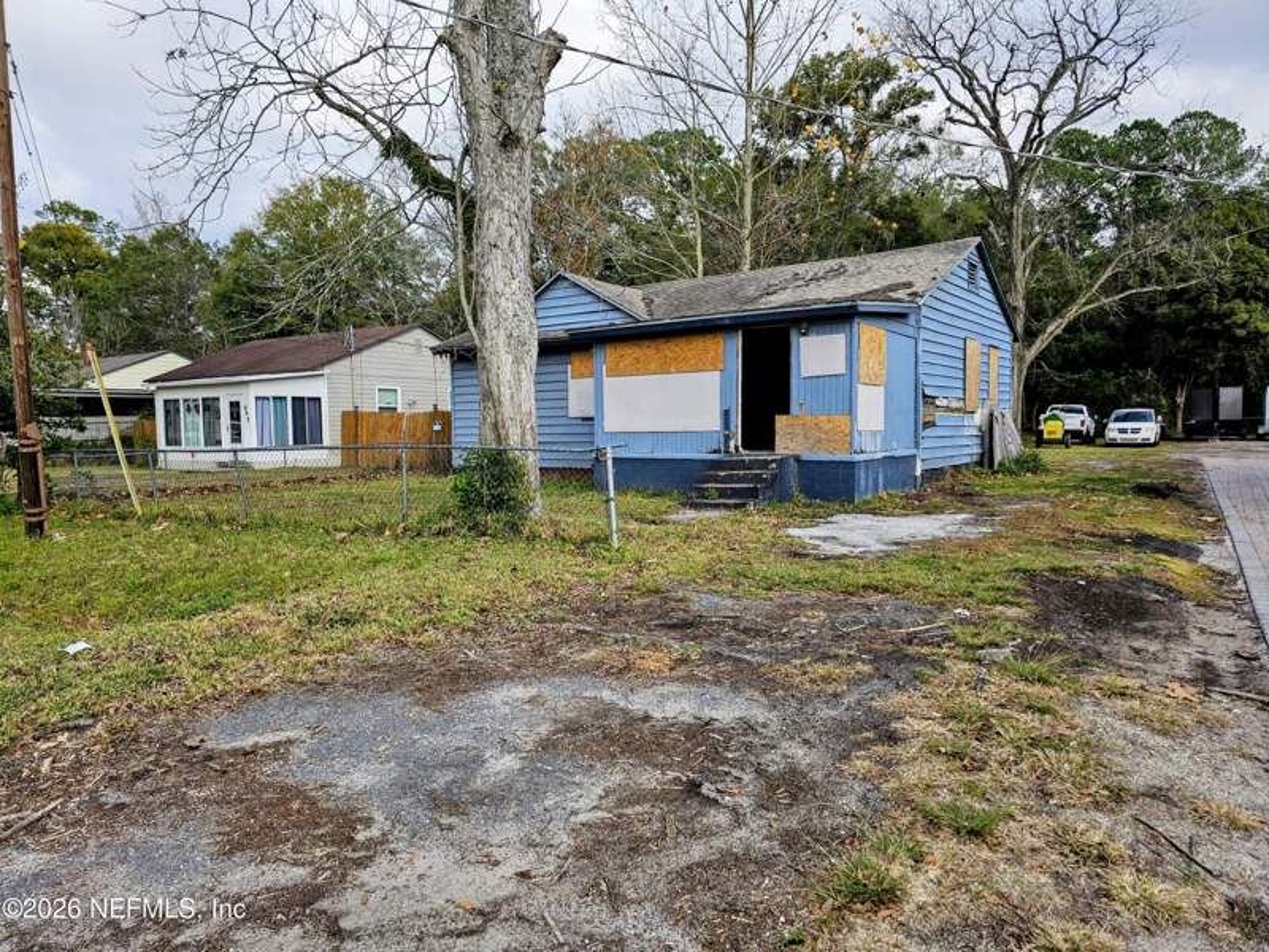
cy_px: 476
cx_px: 634
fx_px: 843
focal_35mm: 23
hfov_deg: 73.9
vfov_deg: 58.9
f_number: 1.7
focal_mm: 6.3
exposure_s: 1/515
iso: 16
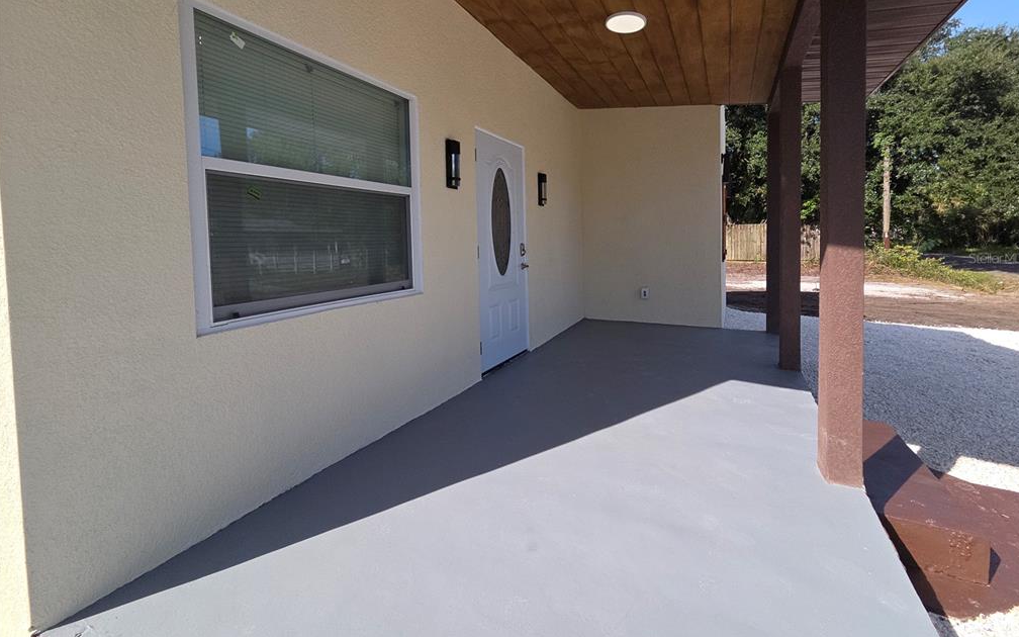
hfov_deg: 105.3
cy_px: 258
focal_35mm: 14
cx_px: 513
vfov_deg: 77.8
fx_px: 389
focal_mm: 2.2
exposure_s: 1/1182
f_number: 2.2
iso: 50
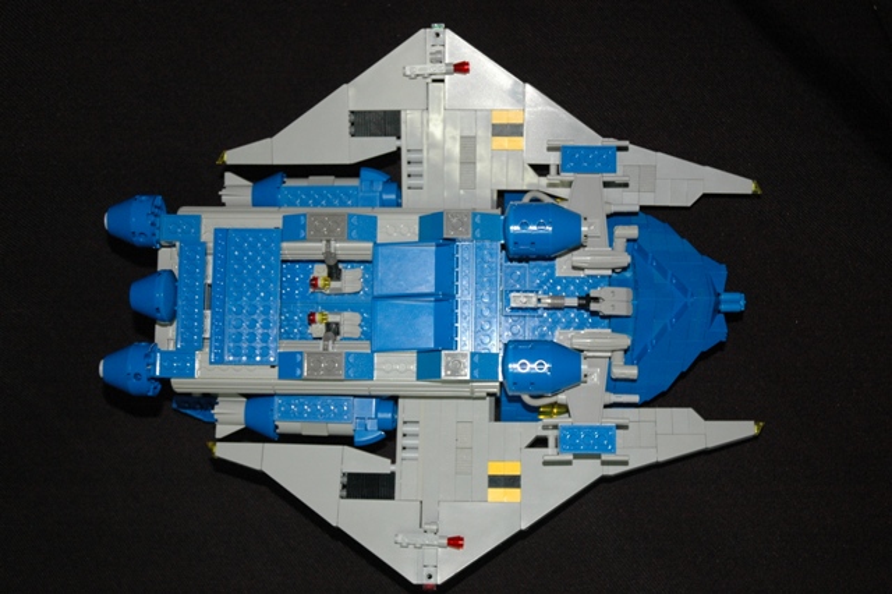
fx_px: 1263
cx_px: 446
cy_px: 297
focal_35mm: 51
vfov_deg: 26.5
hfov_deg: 38.9
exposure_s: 1/60
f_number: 4.2
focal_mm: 34
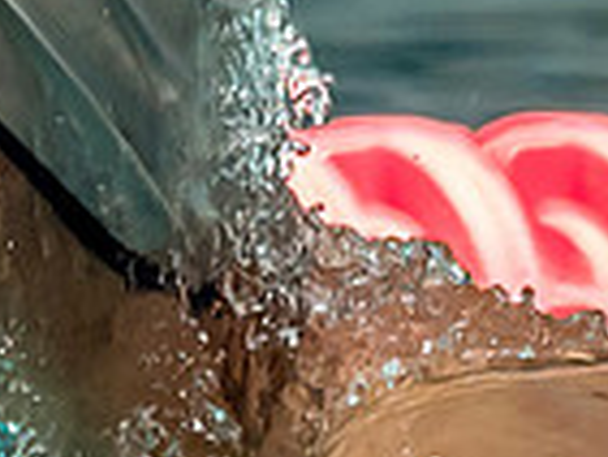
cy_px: 752
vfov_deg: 0.4
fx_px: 59892
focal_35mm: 3407
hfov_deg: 0.6
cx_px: 50
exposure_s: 1/1000
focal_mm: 200
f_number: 2.8
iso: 400
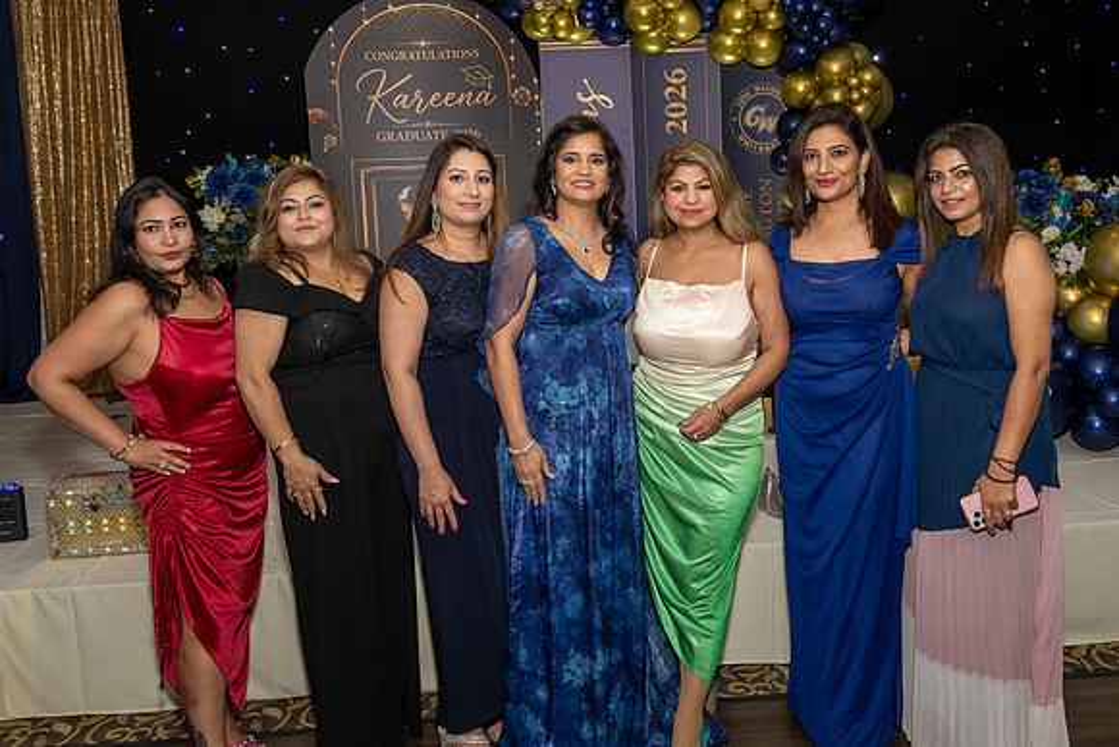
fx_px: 1027
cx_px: 601
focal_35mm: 33
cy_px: 324
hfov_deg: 57.1
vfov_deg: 39.9
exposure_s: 1/250
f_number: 9
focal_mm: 28
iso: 800
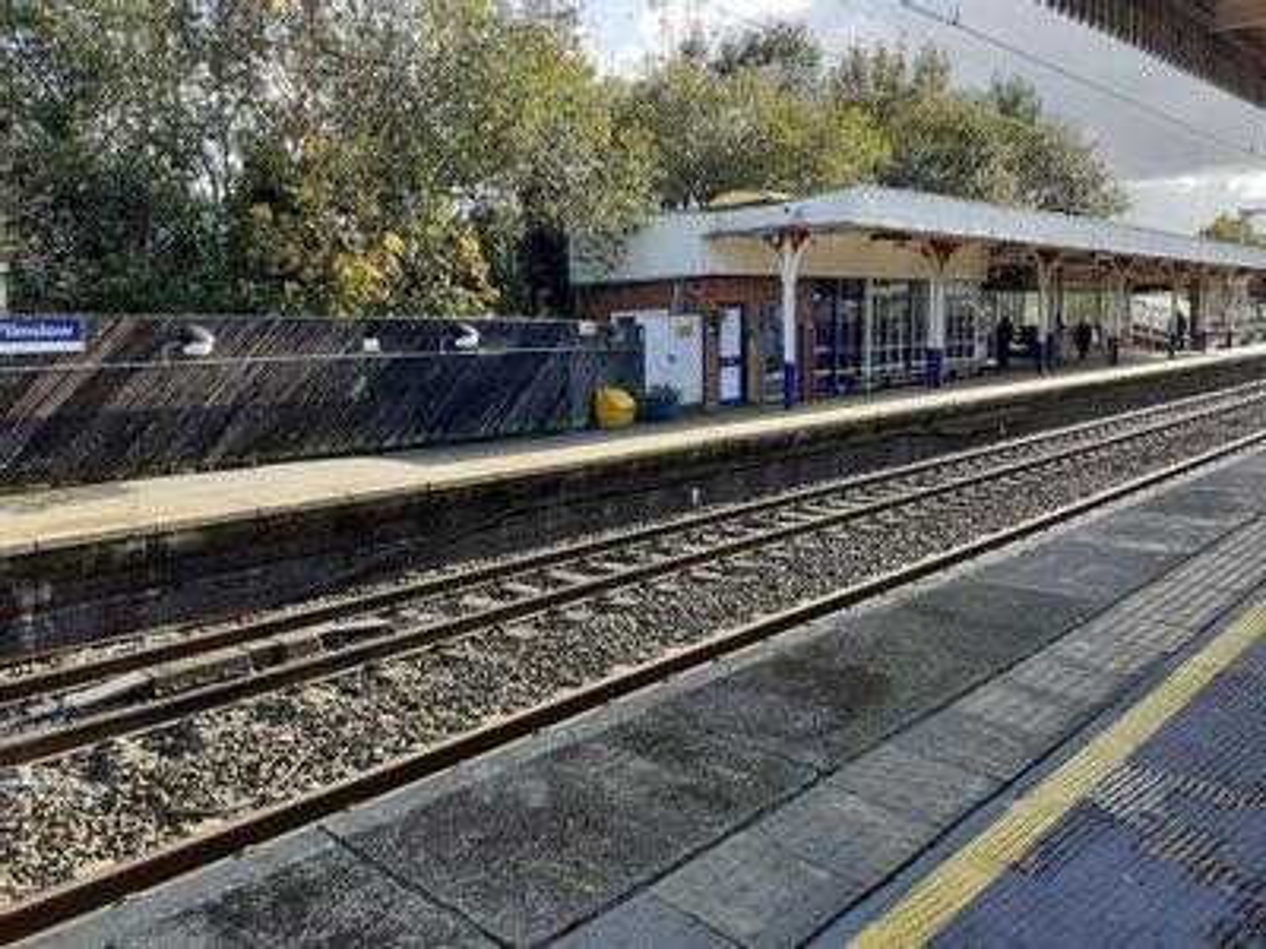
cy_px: 474
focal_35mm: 27
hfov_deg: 65.3
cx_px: 633
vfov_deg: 51.4
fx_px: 987
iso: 40
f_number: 1.9
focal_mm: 3.6
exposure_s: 1/271
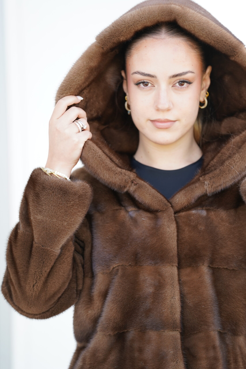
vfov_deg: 10.5
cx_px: 123
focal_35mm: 195
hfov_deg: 7.0
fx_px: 1998
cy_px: 184
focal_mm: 195
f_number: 2.8
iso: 250
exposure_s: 1/250
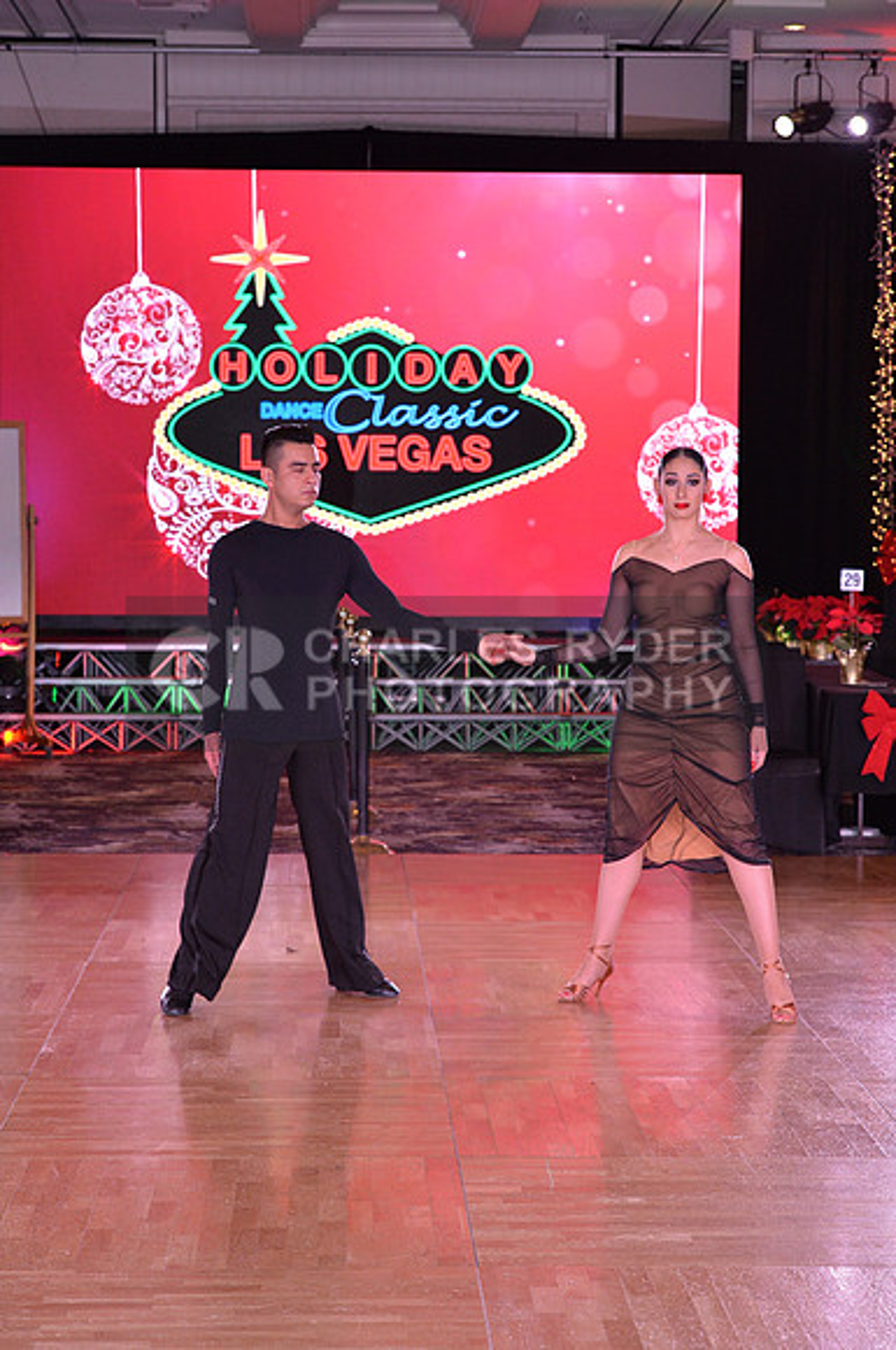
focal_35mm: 95
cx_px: 448
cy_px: 675
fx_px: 3557
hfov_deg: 14.4
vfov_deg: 21.5
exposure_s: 1/250
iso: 2000
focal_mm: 95
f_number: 6.3
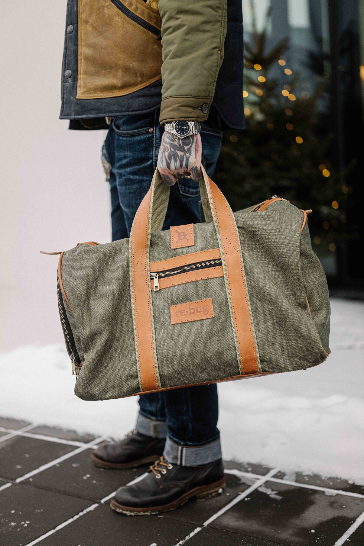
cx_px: 182
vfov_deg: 39.6
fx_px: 758
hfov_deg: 27.0
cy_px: 273
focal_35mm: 50
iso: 800
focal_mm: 50
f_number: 2
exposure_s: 1/2500
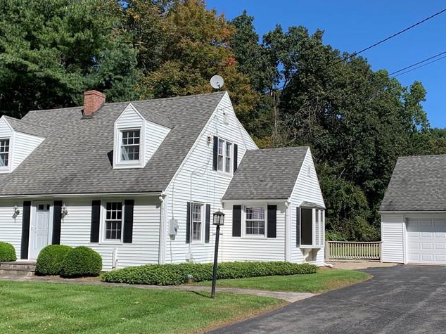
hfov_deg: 44.8
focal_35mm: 42
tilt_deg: +5.5
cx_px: 238
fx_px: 541
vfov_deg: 34.3
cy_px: 185
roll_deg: -1.1
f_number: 1.8
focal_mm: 4.25
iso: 25
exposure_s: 1/2481
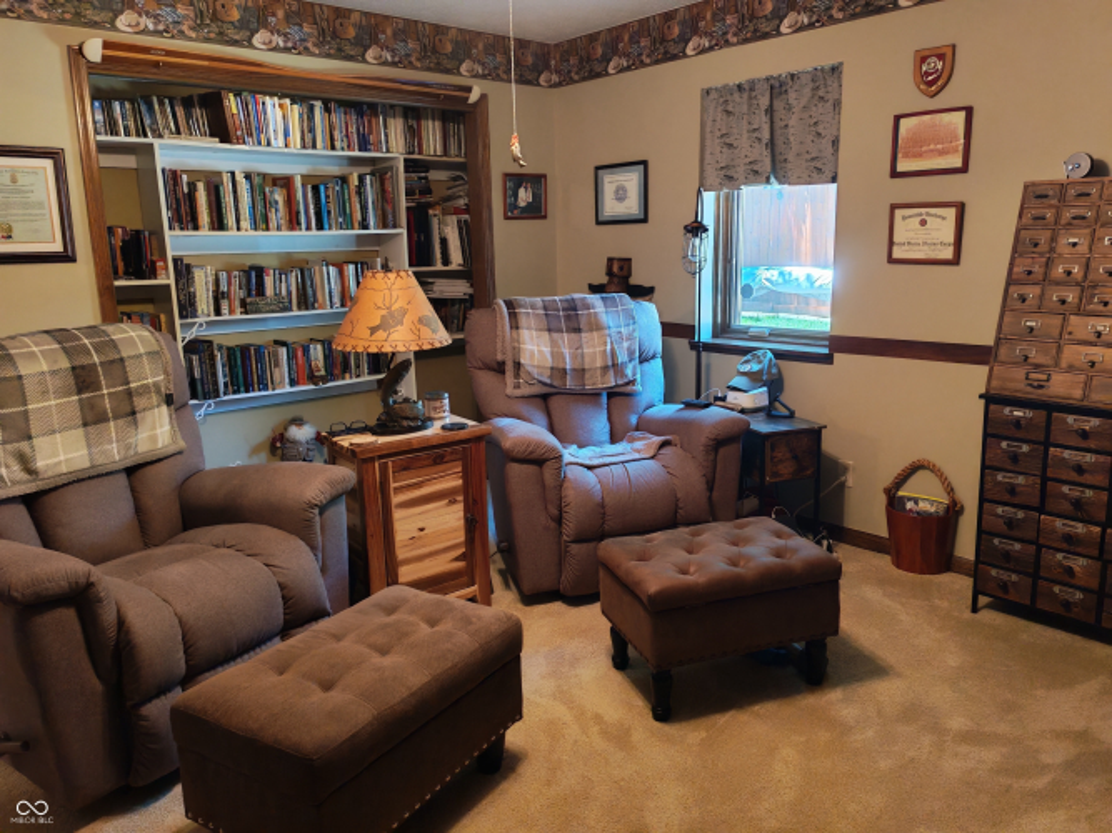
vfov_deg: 51.3
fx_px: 867
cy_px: 416
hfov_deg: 65.3
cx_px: 556
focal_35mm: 27
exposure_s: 1/50
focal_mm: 6.12
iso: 2000
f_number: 1.9
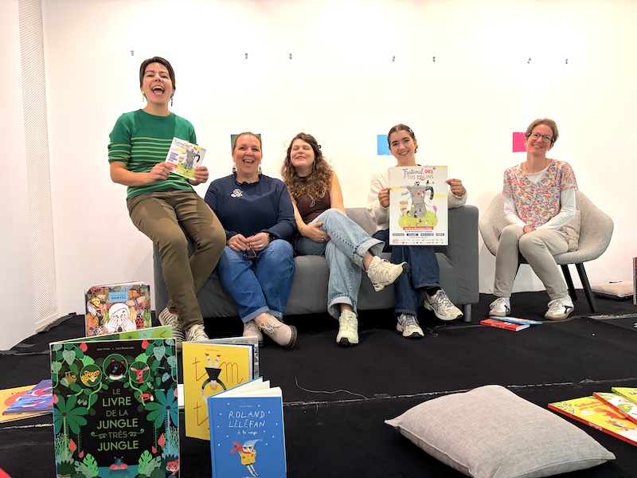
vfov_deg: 53.1
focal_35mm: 26
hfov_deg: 67.3
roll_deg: +1.8
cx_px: 318
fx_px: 478
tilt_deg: -3.1
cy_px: 239
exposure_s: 1/50
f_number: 1.6
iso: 200
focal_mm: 5.96
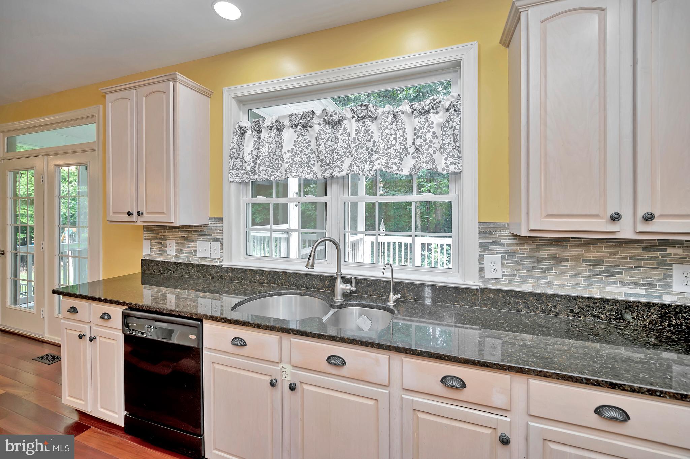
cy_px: 230
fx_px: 268
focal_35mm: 14
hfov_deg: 104.3
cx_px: 345
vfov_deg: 81.1
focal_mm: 14
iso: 200
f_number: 4.5
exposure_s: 1/80
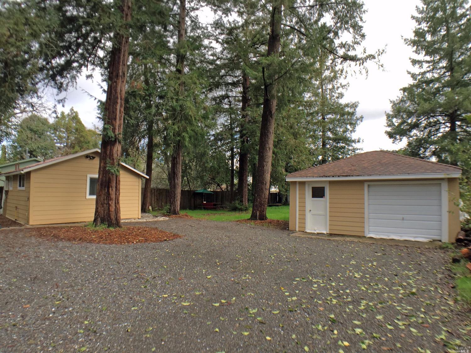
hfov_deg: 61.7
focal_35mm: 29
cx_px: 236
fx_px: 394
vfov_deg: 48.2
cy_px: 176
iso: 32
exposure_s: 1/384
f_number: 2.2
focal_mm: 4.15
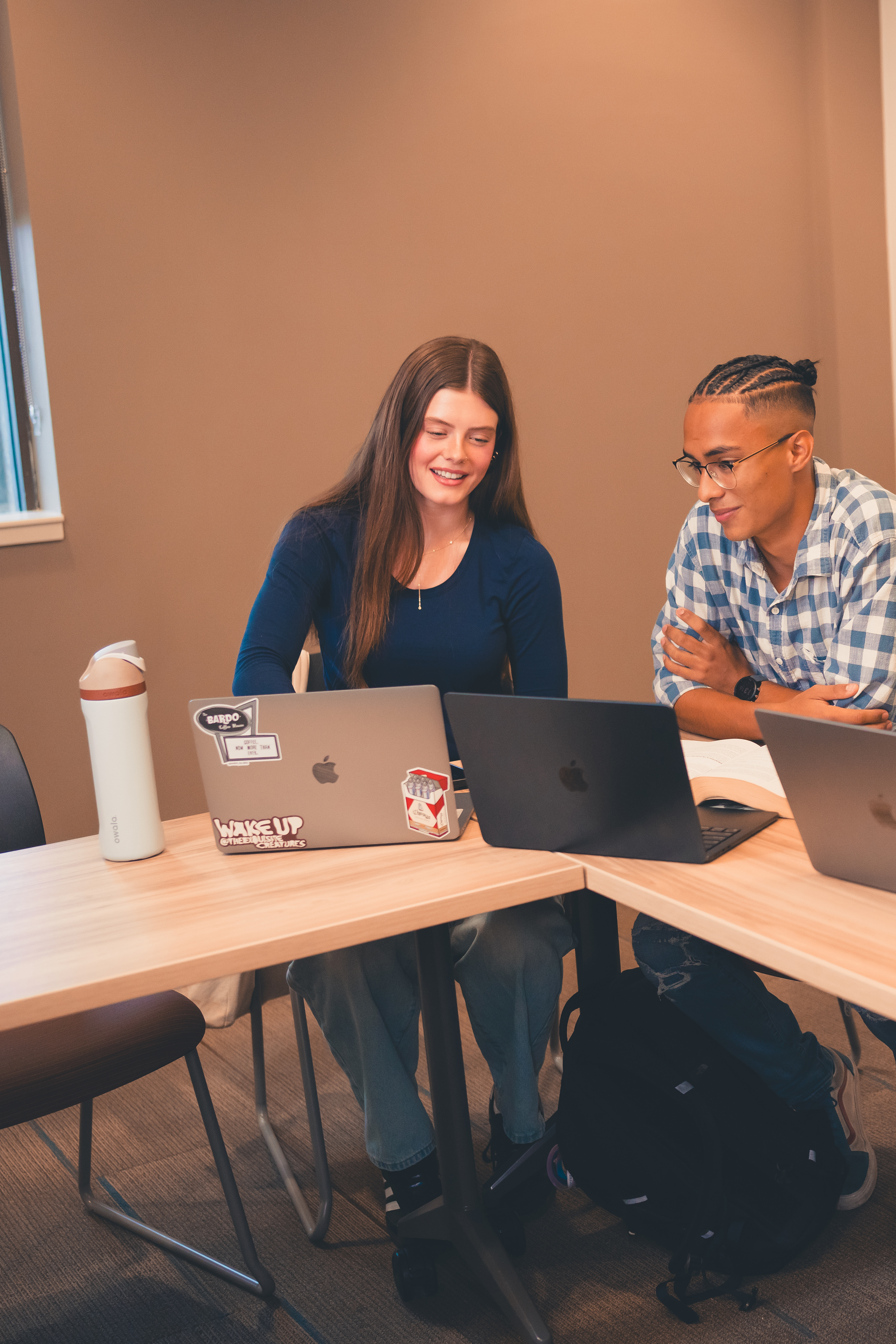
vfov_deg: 37.5
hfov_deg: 24.2
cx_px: 929
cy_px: 673
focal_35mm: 53
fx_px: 1979
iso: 1250
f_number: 2
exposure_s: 1/500
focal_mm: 35
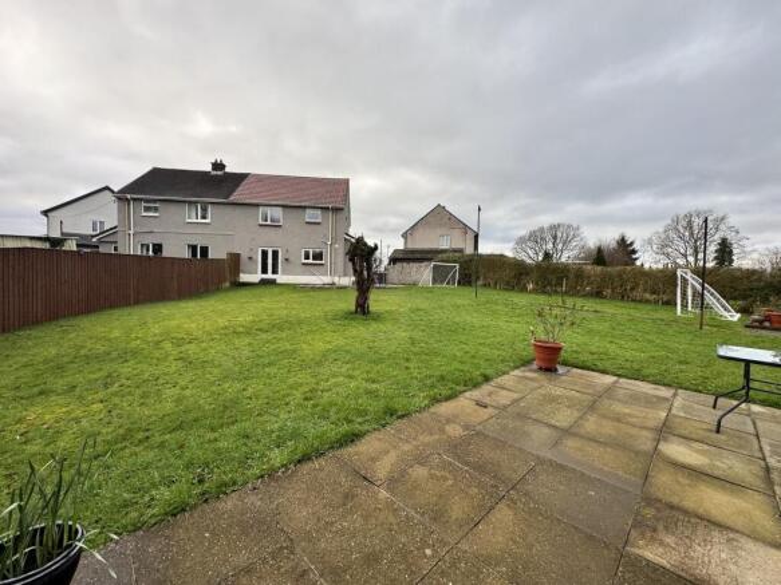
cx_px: 390
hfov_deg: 102.1
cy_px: 292
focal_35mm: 14
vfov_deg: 85.7
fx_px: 316
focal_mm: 2.22
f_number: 2.2
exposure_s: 1/132
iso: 40
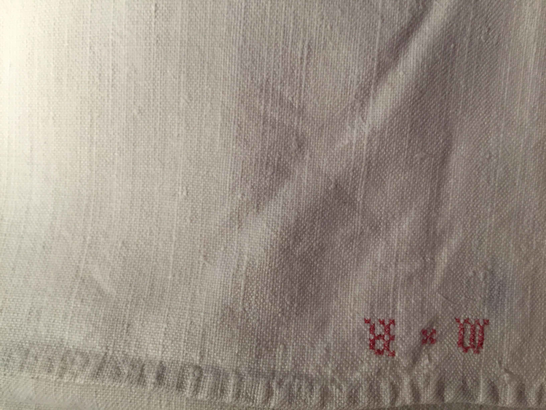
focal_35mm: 29
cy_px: 205
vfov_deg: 48.2
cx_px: 273
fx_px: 457
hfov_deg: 61.7
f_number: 2.2
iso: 80
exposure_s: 1/33
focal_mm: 4.15
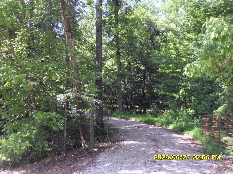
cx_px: 116
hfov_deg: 52.6
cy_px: 87
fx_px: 236
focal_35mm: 35
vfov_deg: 40.7
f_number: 3.5
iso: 80
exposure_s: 1/90
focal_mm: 6.3
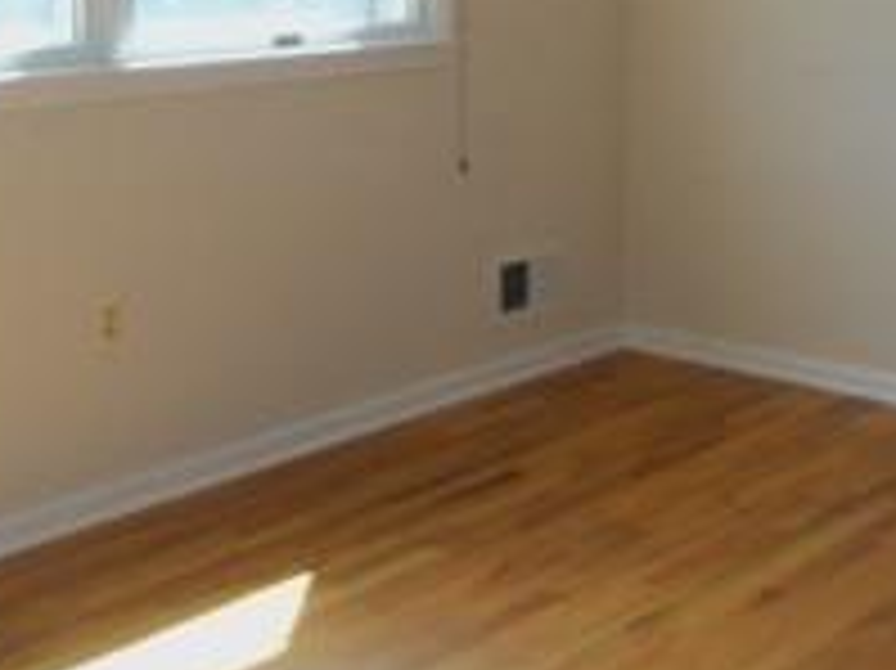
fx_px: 1630
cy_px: 76
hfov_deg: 29.5
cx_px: 797
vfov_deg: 22.7
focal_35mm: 63
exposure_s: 1/40
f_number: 3.9
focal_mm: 5.1
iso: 125
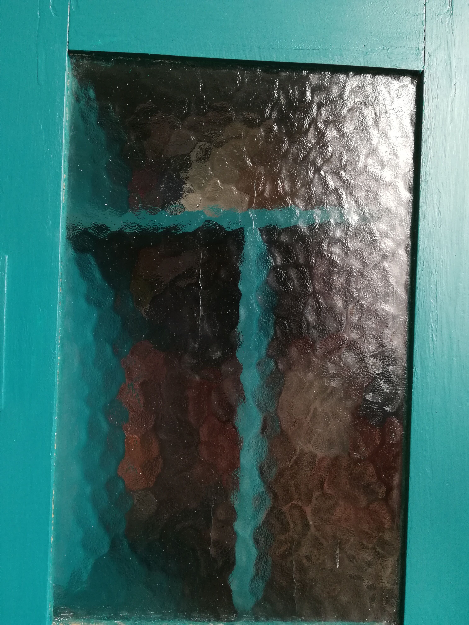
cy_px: 312
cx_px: 234
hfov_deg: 53.1
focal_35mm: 26
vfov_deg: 67.3
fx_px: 470
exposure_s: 1/30
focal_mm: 3.83
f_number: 2.2
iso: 160
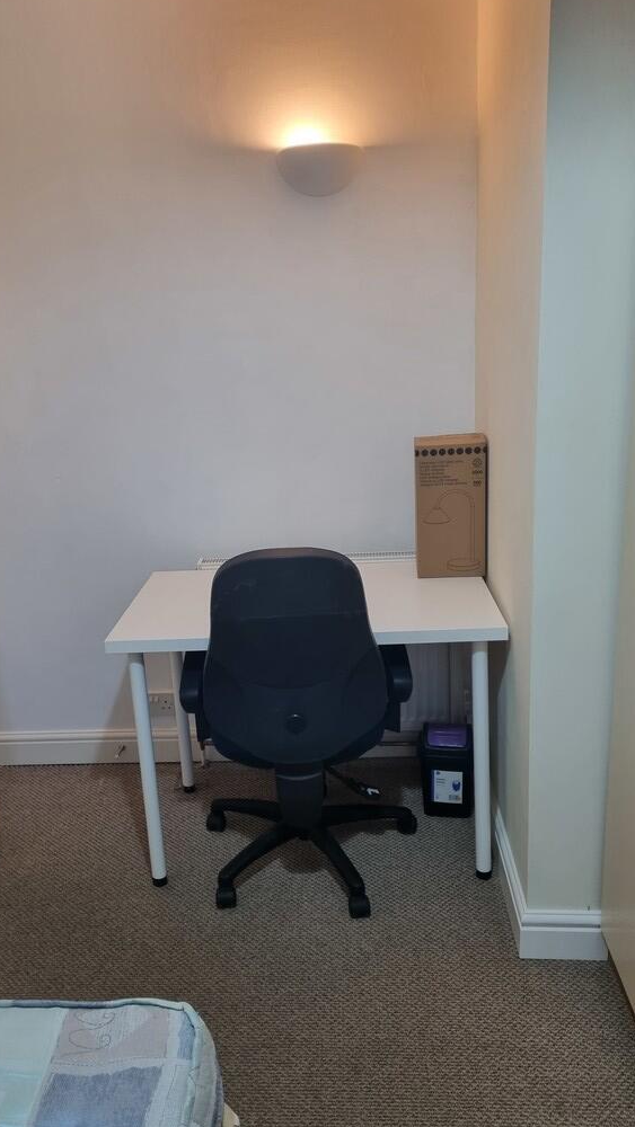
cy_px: 561
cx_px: 276
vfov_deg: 66.1
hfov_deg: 40.1
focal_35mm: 29
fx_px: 867
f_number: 1.8
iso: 250
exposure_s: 1/100
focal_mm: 5.4
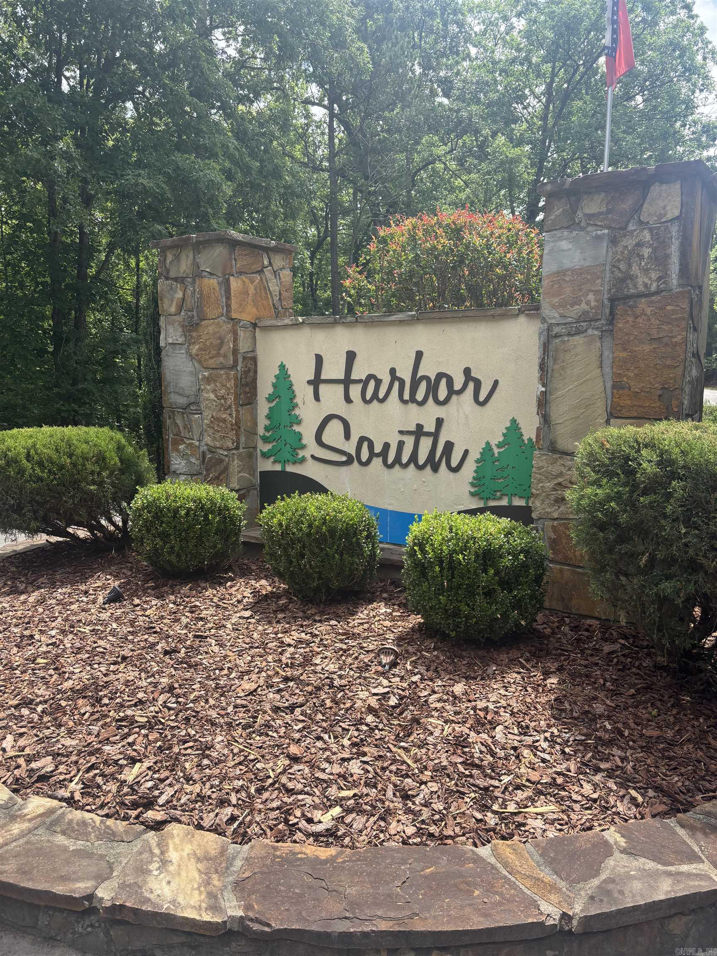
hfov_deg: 53.1
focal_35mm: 26
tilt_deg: -8.4
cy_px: 478
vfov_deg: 67.3
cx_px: 358
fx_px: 718
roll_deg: -3.4
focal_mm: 5.96
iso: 50
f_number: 1.6
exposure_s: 1/1178
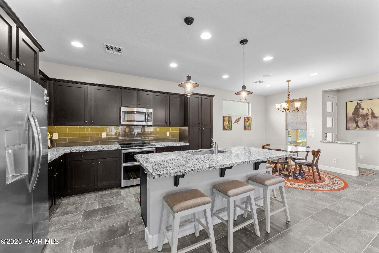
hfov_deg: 104.3
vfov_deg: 81.2
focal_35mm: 14
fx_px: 147
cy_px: 126
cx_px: 190
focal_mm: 14
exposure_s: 1/1.67
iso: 400
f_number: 8
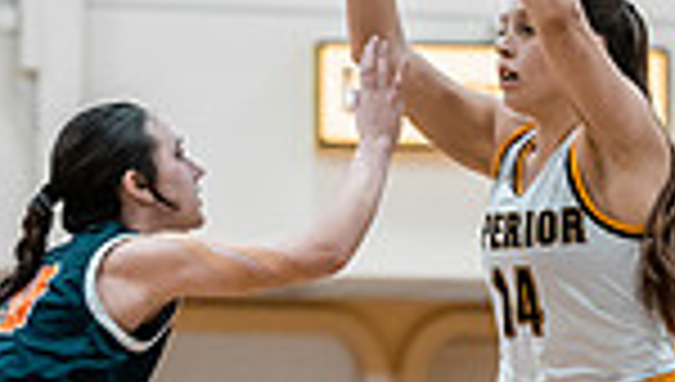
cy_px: 465
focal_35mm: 400
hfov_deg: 5.4
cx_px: 580
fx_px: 7172
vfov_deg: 3.1
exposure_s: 1/640
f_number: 3.5
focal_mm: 99
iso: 2500
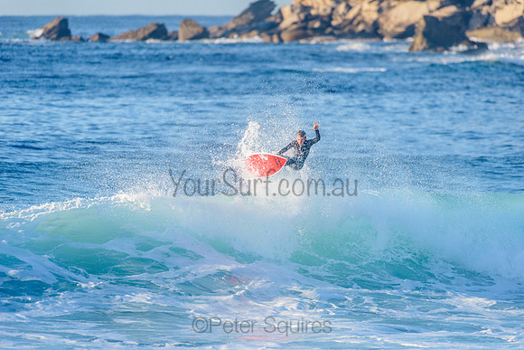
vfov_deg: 2.8
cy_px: 175
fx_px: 7279
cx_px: 262
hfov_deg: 4.1
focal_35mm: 500
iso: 450
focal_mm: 500
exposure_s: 1/2000
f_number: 5.6
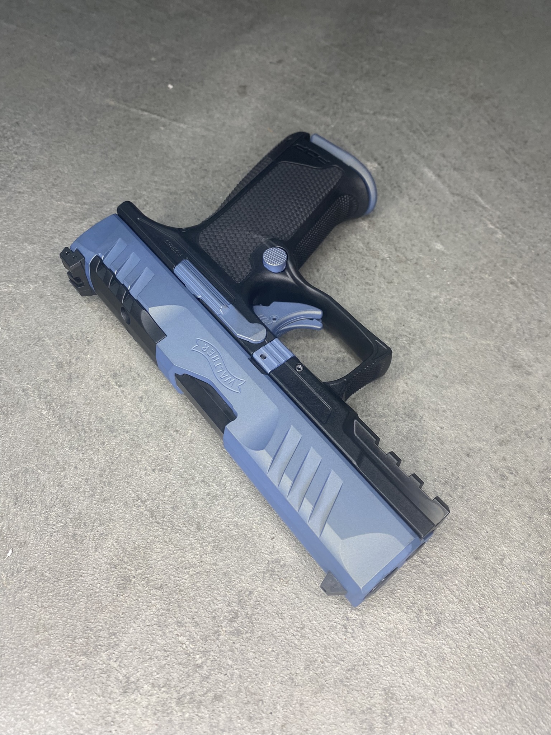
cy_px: 368
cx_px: 276
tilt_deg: -55.6
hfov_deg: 53.1
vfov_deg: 67.3
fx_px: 552
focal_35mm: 26
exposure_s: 1/120
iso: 100
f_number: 1.8
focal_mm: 4.25
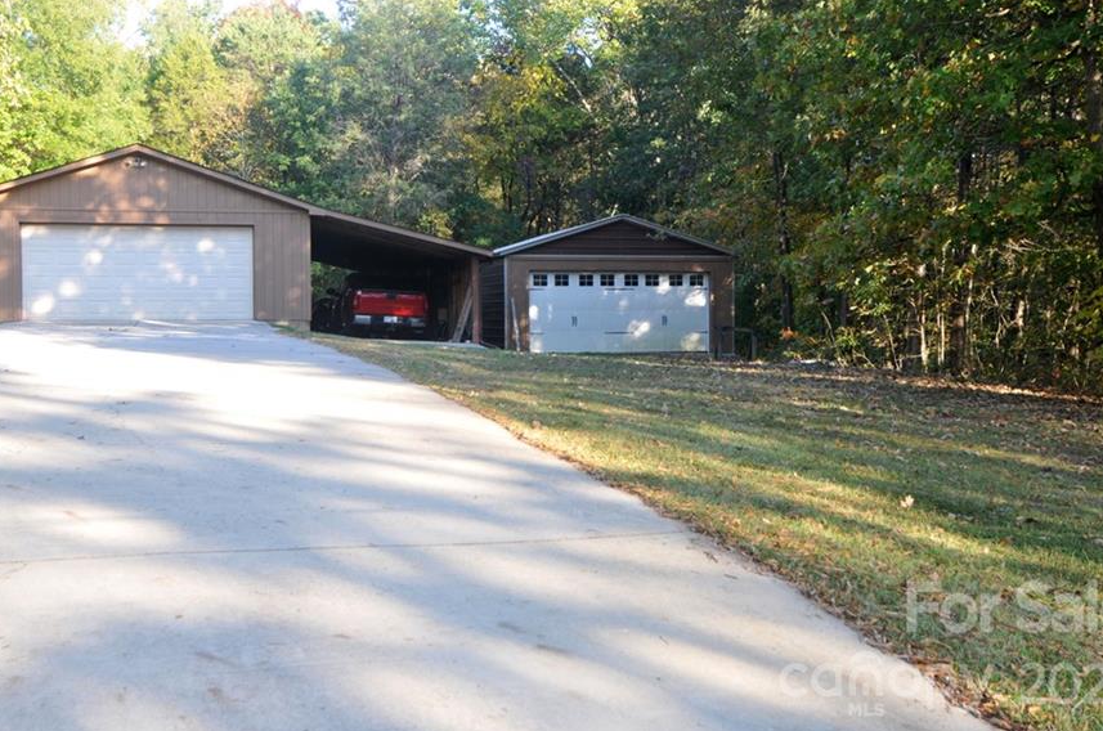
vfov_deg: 31.0
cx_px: 506
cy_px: 331
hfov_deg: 45.5
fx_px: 1315
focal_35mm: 43
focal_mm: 24
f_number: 5
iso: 200
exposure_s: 1/100
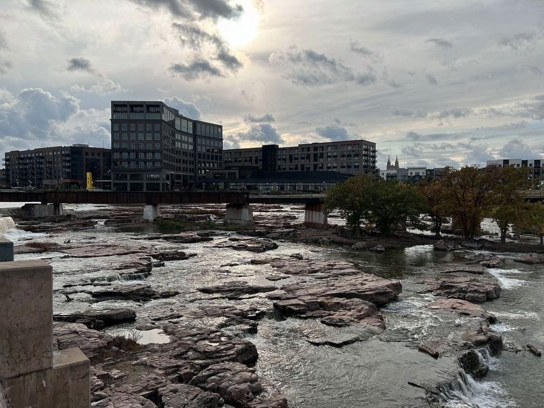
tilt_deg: -2.4
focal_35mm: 26
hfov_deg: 67.3
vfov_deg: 53.1
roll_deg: -0.4
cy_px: 204
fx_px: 409
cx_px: 272
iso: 50
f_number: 1.5
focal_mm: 5.7
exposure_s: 1/4831
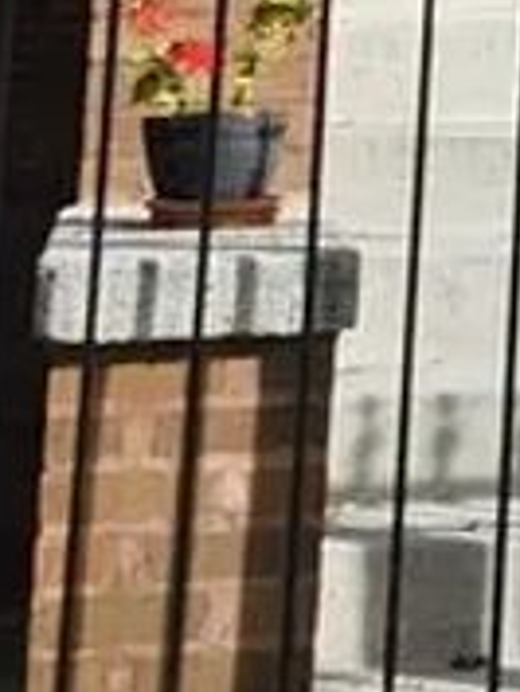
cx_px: 1325
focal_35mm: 177
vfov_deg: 10.1
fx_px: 3541
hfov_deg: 7.7
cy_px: -815
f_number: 1.8
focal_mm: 5.54
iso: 25
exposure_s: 1/775
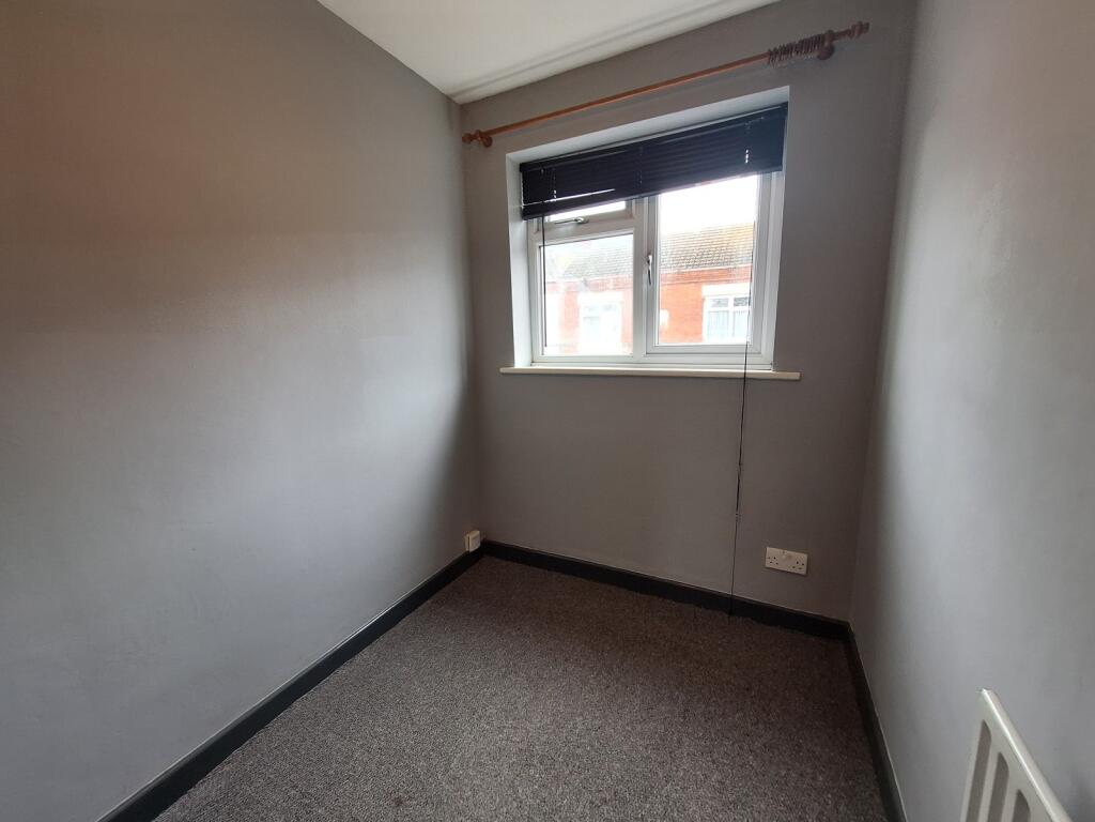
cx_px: 548
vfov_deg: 89.9
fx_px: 411
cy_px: 411
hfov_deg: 106.2
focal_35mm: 13
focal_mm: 1.74
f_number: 2.2
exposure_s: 1/50
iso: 40
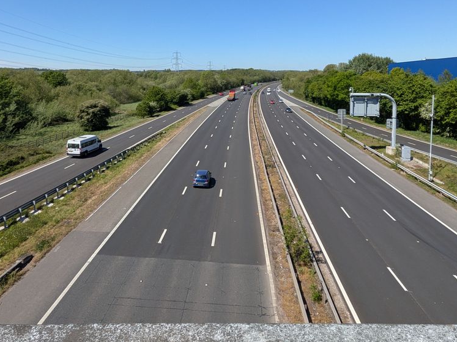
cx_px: 220
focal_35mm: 24
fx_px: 317
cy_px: 92
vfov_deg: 54.5
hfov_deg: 71.6
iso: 47
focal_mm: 1.85
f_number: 2.2
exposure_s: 1/1218
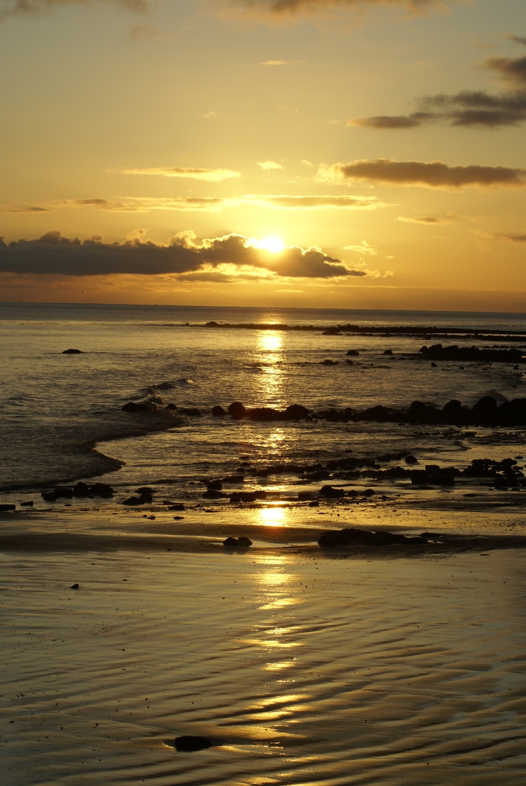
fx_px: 2295
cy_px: 393
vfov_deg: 19.4
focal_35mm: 105
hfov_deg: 13.1
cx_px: 263
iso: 100
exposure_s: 1/200
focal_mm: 70
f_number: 11
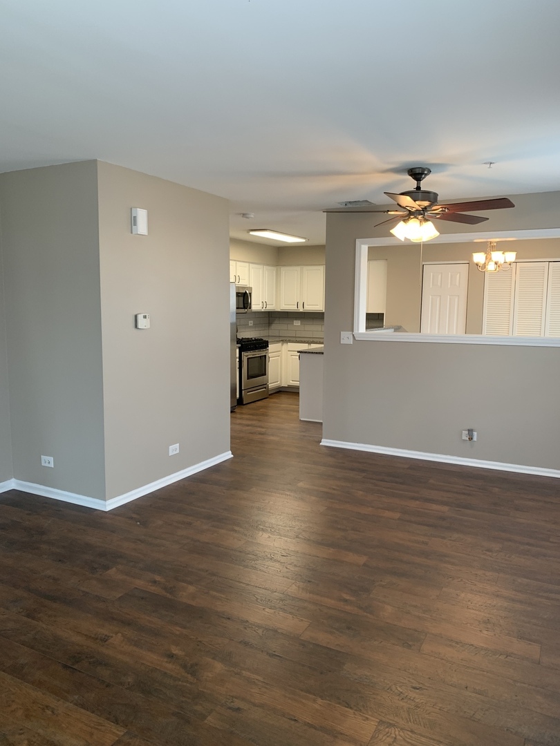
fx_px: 561
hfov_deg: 53.1
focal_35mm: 26
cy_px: 373
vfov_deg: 67.3
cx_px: 280
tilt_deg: -6.4
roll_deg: -0.3
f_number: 1.8
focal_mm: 4.25
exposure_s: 1/60
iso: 100
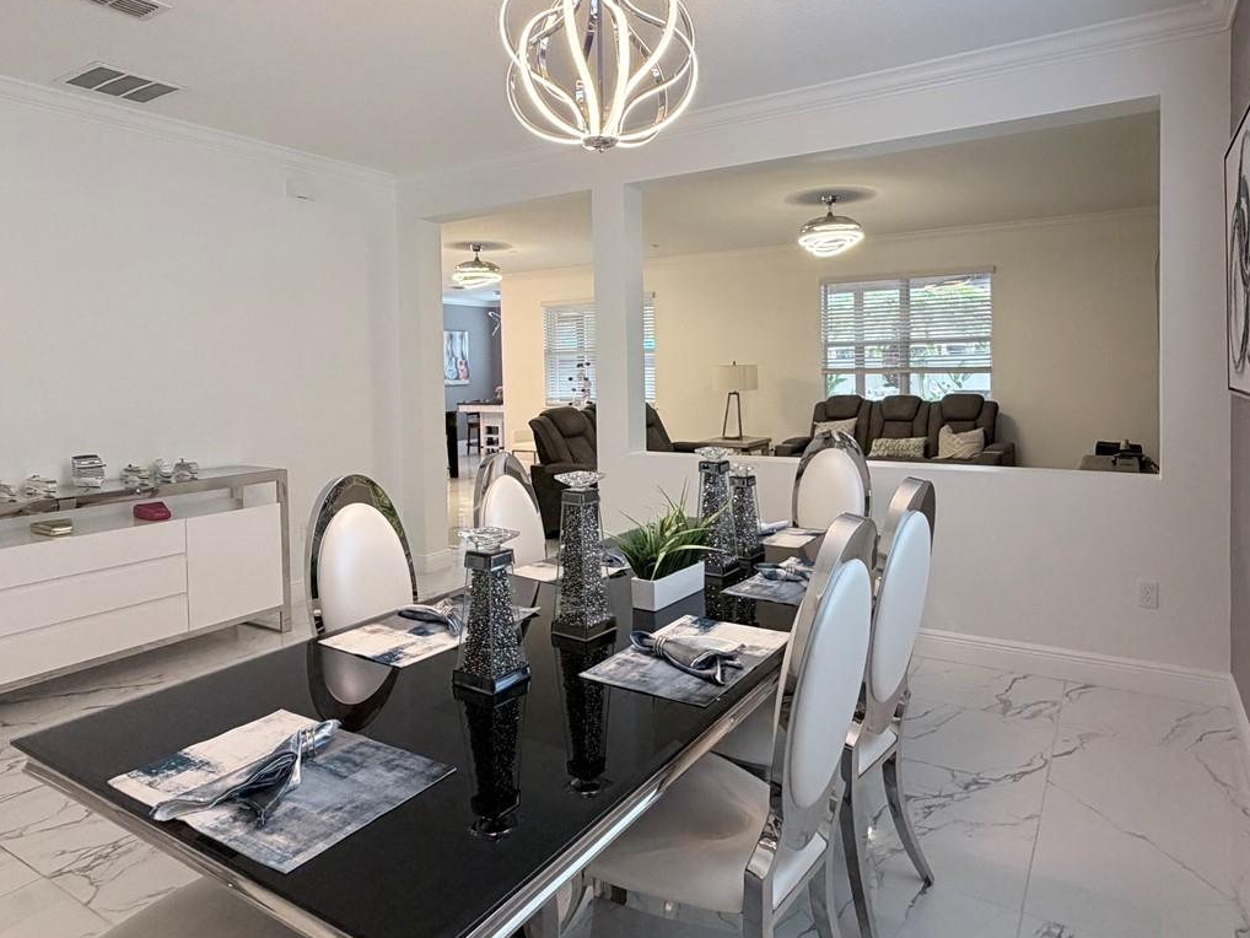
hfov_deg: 76.3
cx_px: 659
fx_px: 795
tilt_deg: -2.0
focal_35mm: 22
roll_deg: +1.5
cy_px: 389
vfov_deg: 60.7
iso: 200
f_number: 2.2
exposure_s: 1/60
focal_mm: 2.22
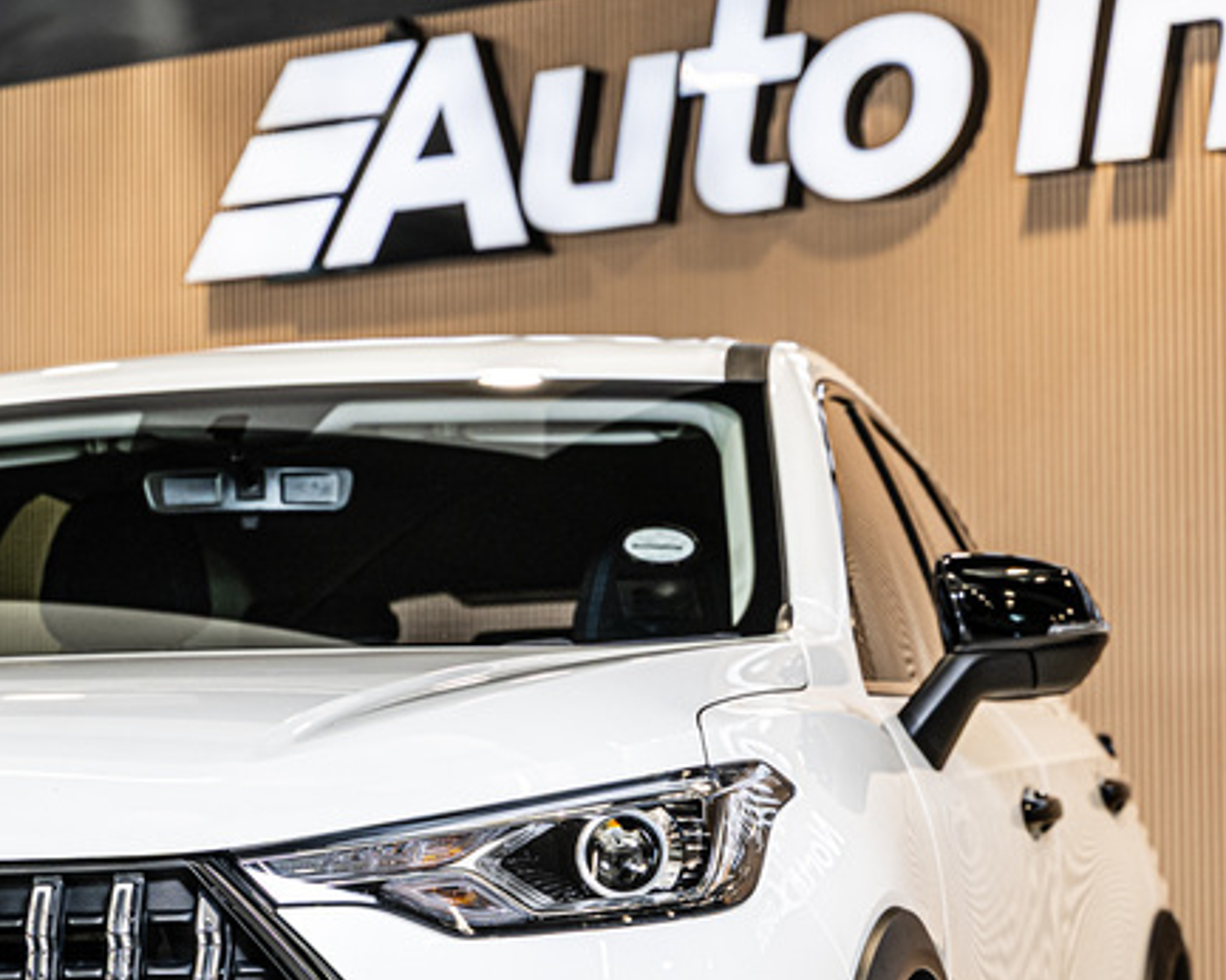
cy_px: 960
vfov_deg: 11.5
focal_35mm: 133
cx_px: 106
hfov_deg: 14.3
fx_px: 4824
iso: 400
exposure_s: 1/125
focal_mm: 60
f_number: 4
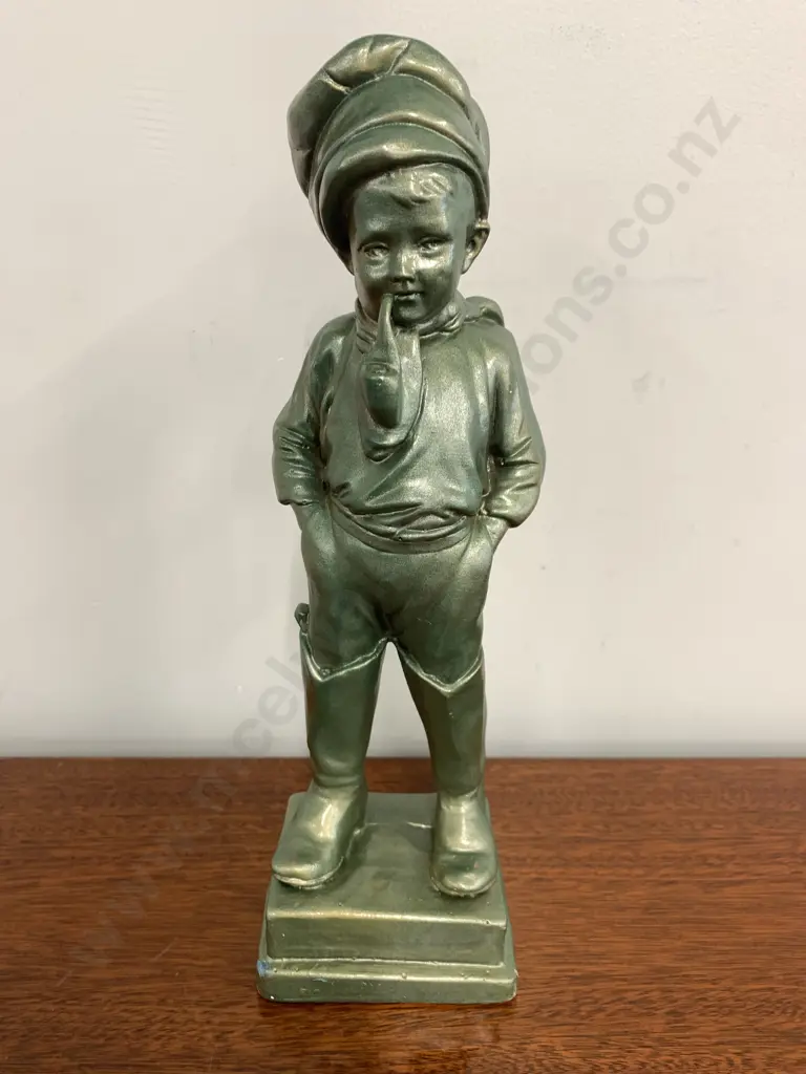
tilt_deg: -22.5
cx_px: 403
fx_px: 807
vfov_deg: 67.3
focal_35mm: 26
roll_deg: +0.0
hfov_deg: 53.1
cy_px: 537
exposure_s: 1/50
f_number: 1.8
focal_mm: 4.25
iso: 100
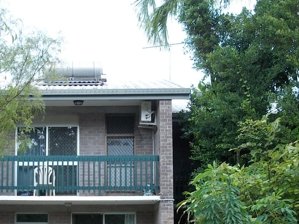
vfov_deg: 19.7
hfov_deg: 25.9
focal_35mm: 74
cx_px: 65
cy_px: 184
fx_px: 639
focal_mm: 6.1
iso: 100
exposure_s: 1/30
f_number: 3.3
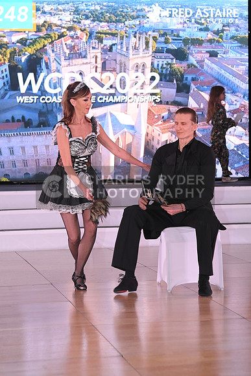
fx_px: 1097
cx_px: 126
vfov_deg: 19.5
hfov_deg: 13.0
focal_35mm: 105
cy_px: 188
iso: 2000
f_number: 5
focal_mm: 105
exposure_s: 1/200
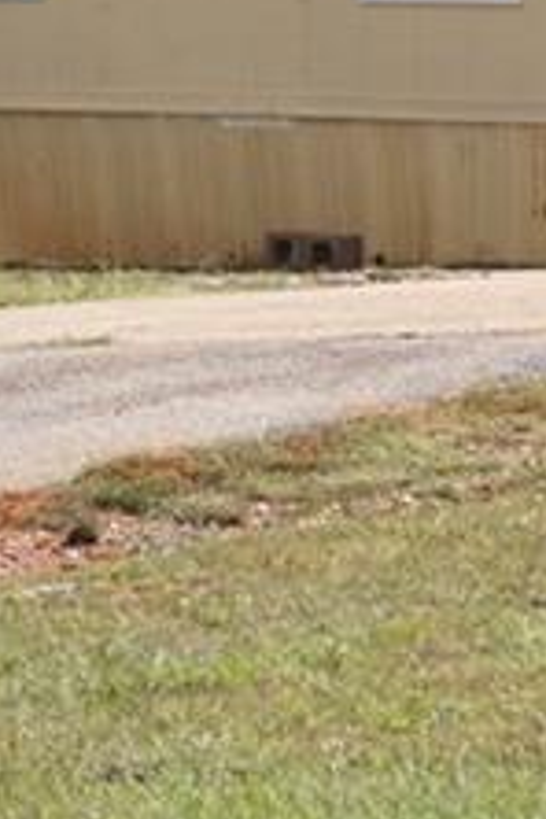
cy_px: -100
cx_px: -37
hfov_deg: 4.8
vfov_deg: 7.2
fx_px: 6445
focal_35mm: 283
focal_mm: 41
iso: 100
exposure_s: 1/200
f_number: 8
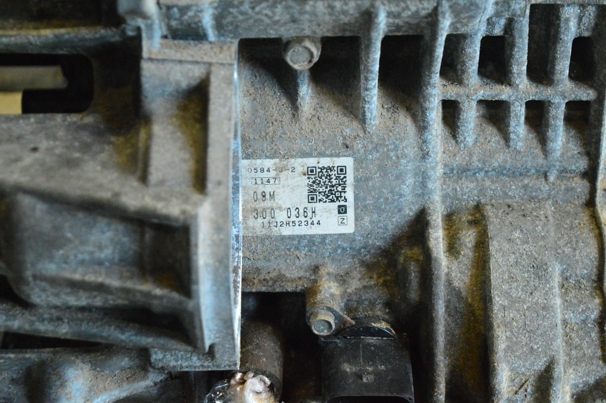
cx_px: 303
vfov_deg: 16.5
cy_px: 202
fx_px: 1388
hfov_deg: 24.6
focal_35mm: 82
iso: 6400
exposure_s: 1/250
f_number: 5.6
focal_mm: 55
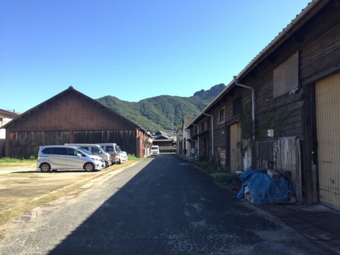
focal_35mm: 29
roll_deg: +0.6
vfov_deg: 48.2
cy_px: 128
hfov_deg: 61.7
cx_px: 170
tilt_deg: +2.4
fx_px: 285
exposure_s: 1/608
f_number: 2.2
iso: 32
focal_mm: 4.15
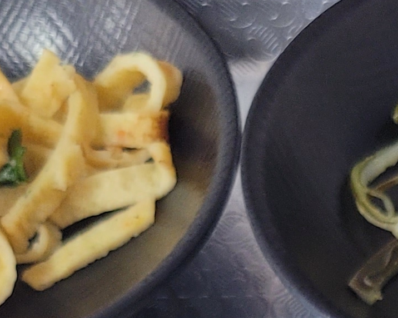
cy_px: 747
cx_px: 487
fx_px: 1684
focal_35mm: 143
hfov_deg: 13.1
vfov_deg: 9.6
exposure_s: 1/60
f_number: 1.8
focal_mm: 5.4
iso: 200
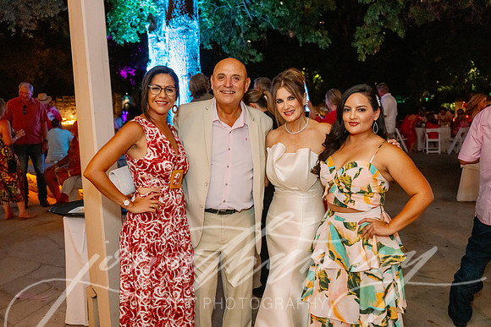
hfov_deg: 57.2
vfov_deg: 40.0
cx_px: 246
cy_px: 164
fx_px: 450
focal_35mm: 33
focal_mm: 33
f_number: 3.5
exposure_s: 1/100
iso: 5000
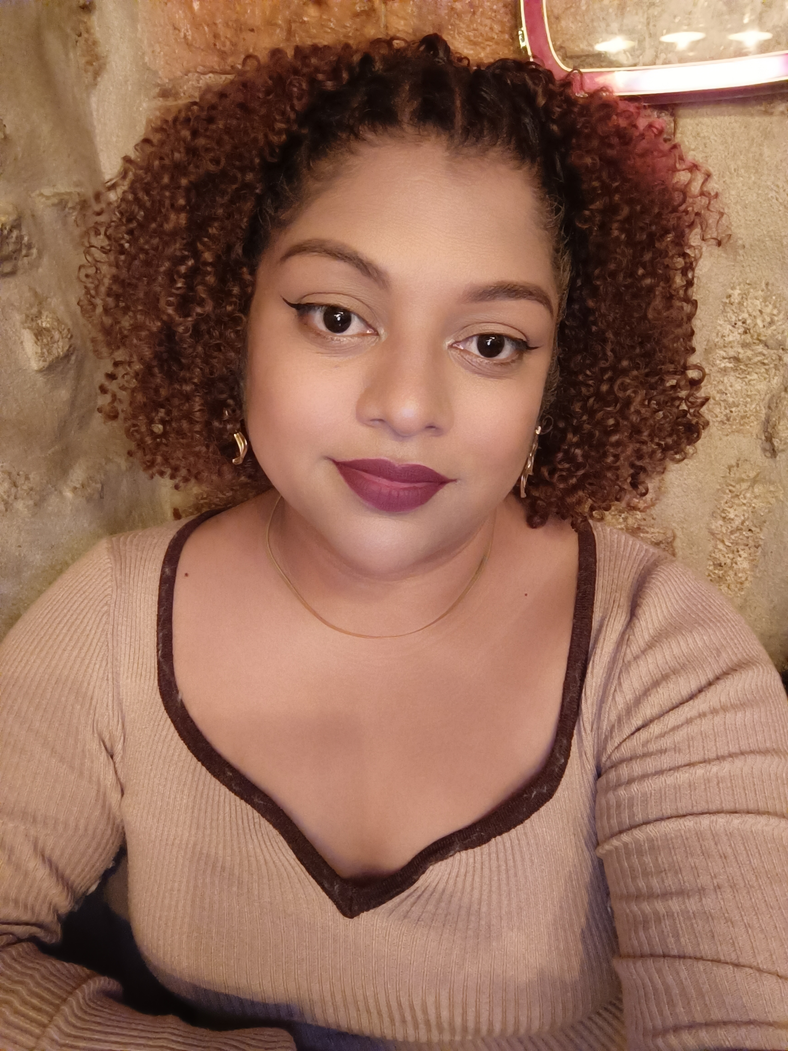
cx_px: 394
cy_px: 526
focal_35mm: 24
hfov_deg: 56.8
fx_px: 728
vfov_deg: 71.6
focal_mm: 3.24
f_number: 2.45
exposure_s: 1/25
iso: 861
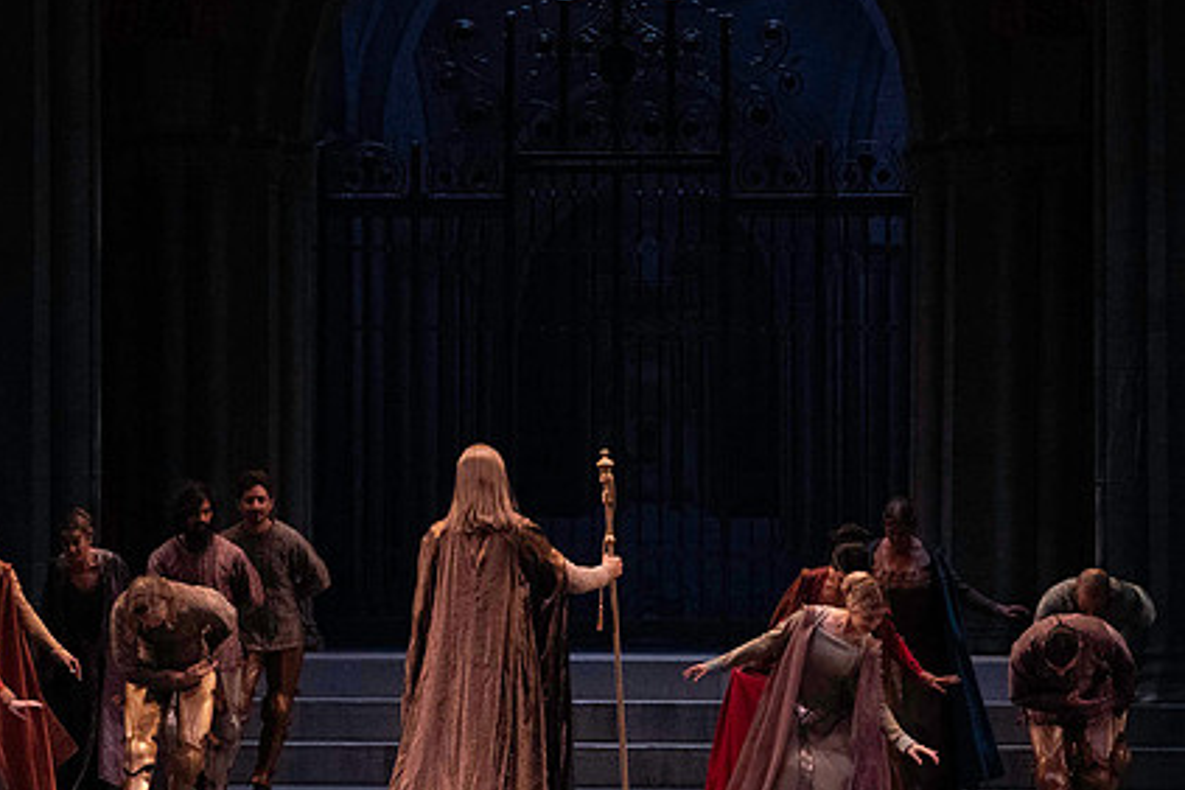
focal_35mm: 177
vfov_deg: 7.8
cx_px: 591
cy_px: 413
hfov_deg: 11.6
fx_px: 5826
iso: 12800
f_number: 7.1
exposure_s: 1/400
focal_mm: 129
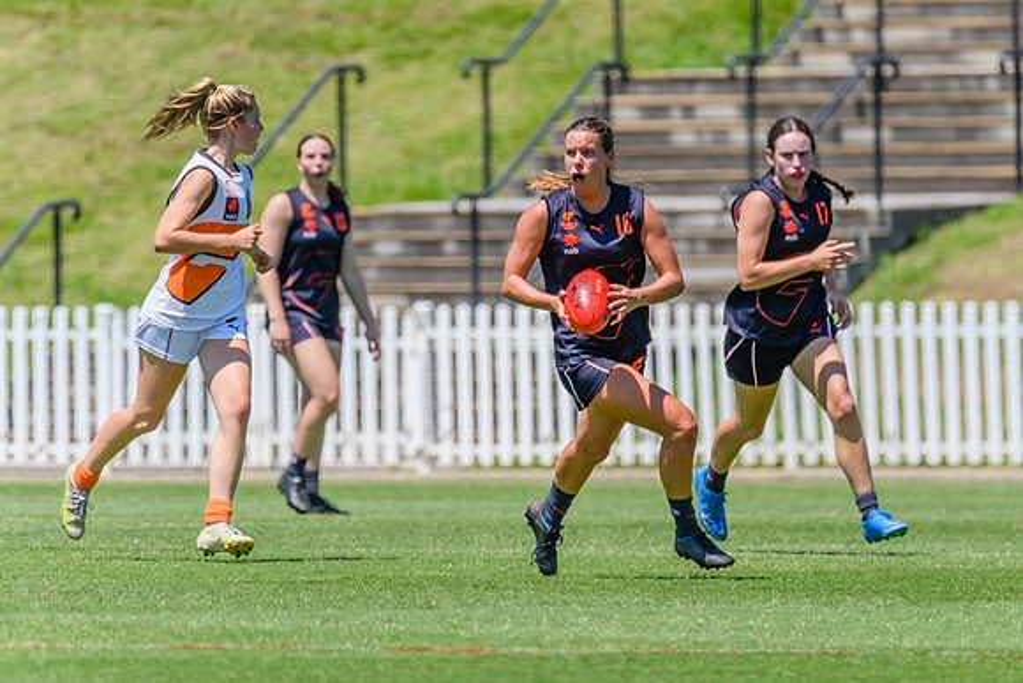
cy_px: 293
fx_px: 22333
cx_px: 583
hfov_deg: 2.6
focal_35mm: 786
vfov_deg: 1.8
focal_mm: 600
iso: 800
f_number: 8
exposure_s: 1/2000
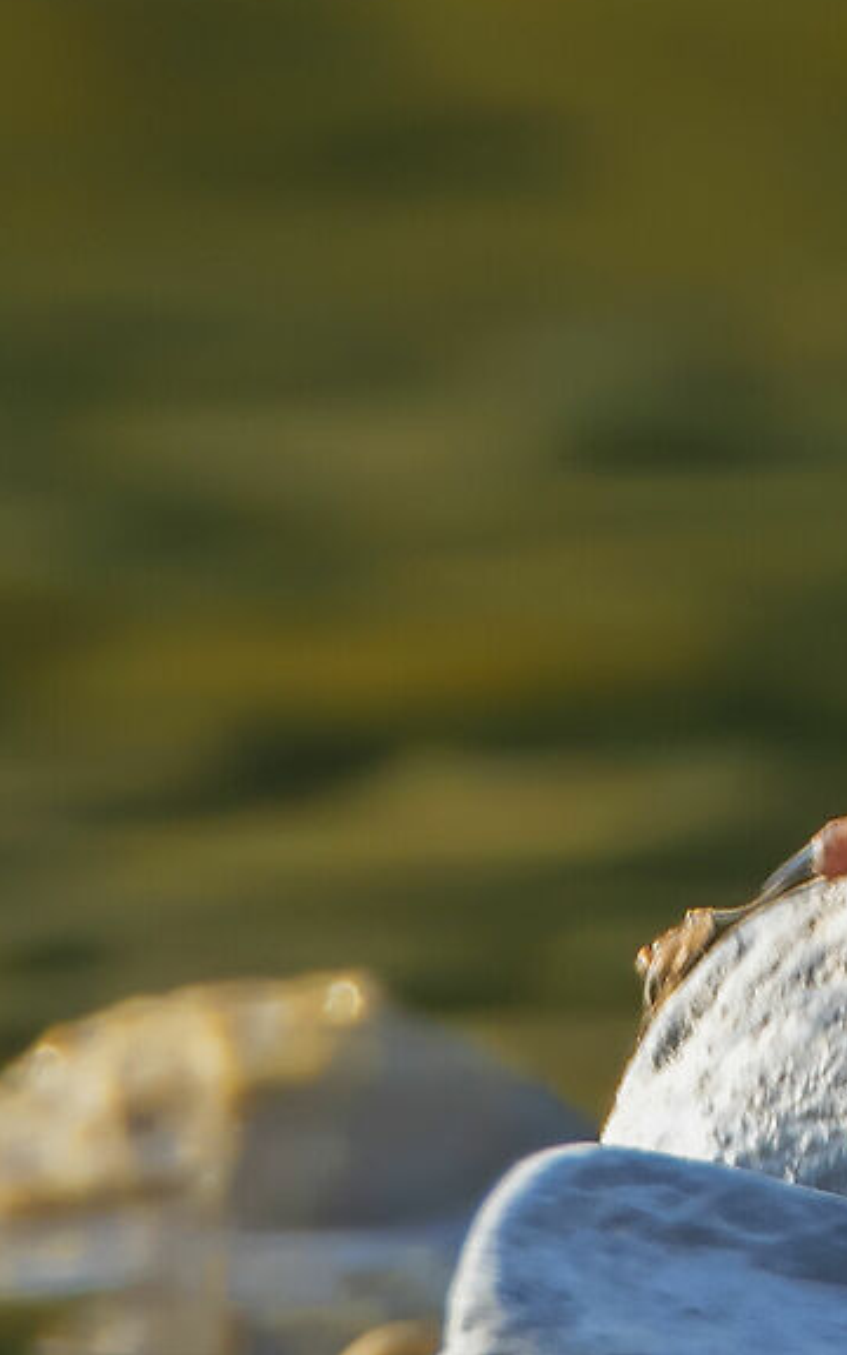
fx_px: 188361
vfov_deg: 0.4
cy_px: -430
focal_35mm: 5100
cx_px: 878
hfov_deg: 0.3
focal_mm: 600
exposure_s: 1/250
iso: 400
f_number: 8
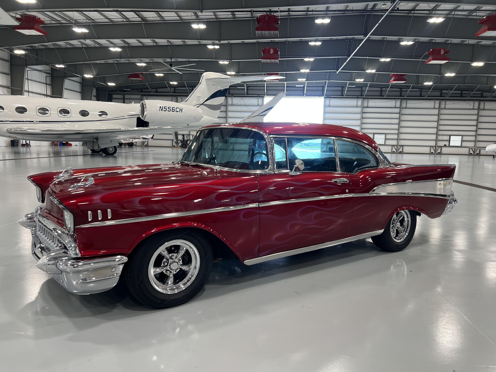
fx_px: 373
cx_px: 248
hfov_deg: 67.3
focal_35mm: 26
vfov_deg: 53.1
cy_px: 186
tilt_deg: -6.2
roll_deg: +0.3
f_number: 1.5
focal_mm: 5.7
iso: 50
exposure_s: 1/120
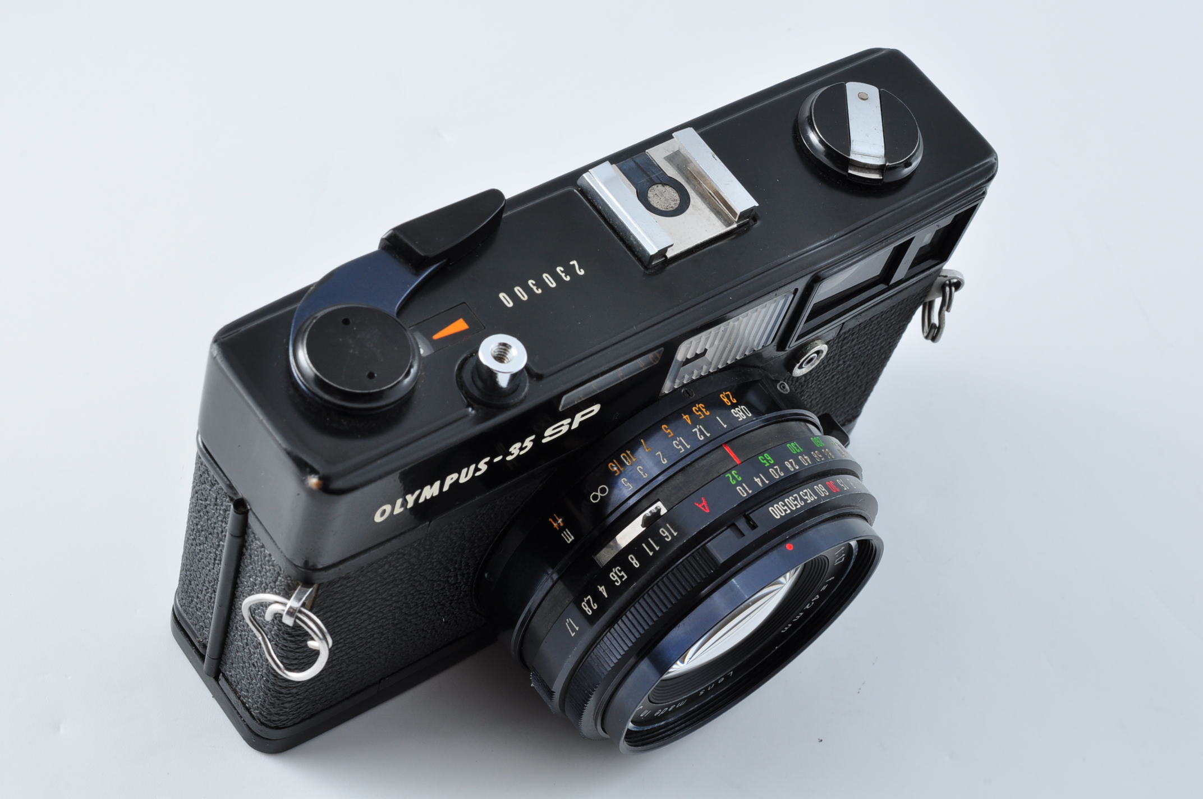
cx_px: 602
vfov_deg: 22.6
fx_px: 2003
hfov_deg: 33.4
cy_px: 400
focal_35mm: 60
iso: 200
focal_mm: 40
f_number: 16
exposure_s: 1/200
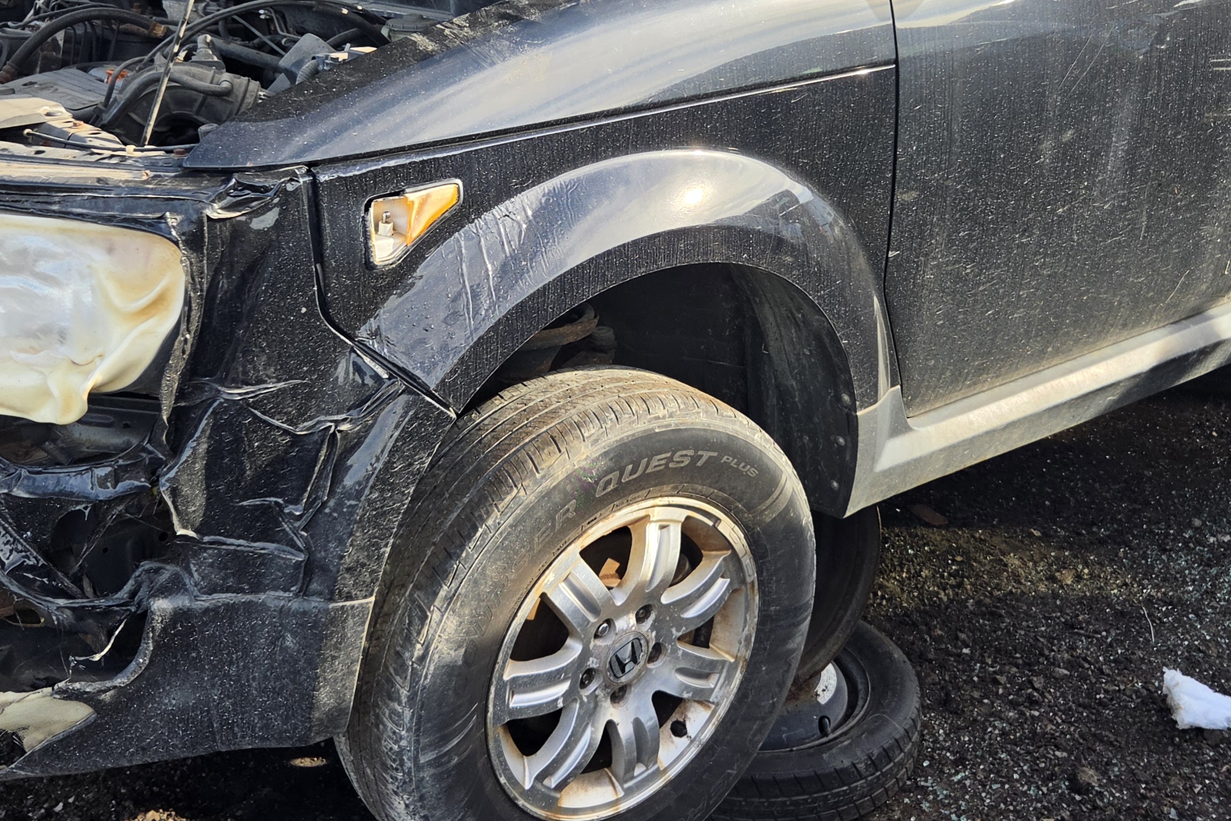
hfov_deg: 44.5
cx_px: 641
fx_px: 1504
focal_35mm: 44
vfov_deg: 30.0
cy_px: 195
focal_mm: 5.4
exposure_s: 1/1849
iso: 80
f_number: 1.8
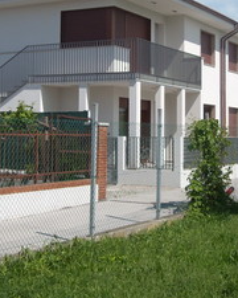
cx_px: 139
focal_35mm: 76
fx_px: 669
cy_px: 89
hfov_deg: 20.2
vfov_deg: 24.9
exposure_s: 1/478
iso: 64
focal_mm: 5.7
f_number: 5.6
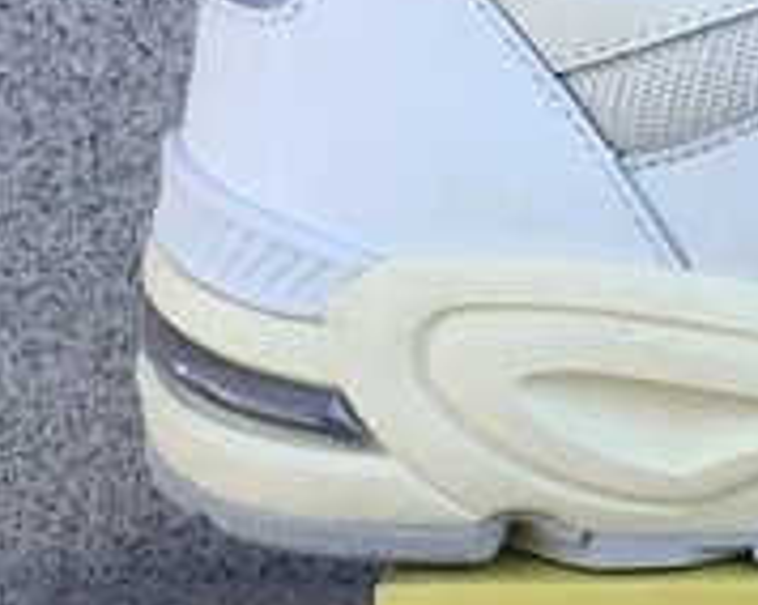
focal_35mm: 109
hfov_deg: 16.4
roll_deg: -0.3
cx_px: 1077
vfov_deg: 14.1
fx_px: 2443
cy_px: 413
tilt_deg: -18.4
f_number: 2.4
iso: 25
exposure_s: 1/345
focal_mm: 3.3
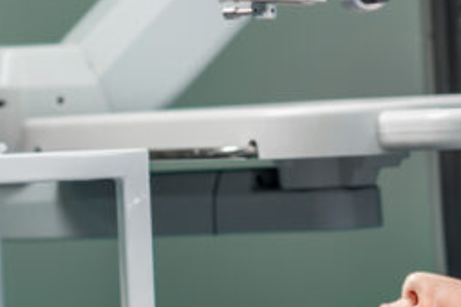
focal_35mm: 341
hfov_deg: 6.0
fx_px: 4366
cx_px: 508
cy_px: -75
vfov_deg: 4.0
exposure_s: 1/200
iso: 100
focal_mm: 85
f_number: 4
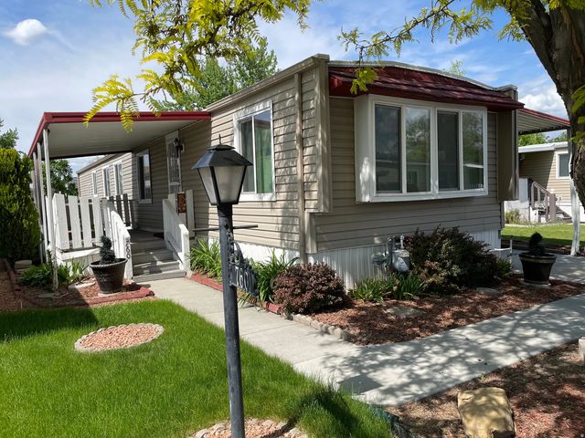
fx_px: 439
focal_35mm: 26
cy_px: 219
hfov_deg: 67.3
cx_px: 292
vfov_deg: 53.1
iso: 32
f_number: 1.6
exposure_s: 1/3040
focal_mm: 4.2
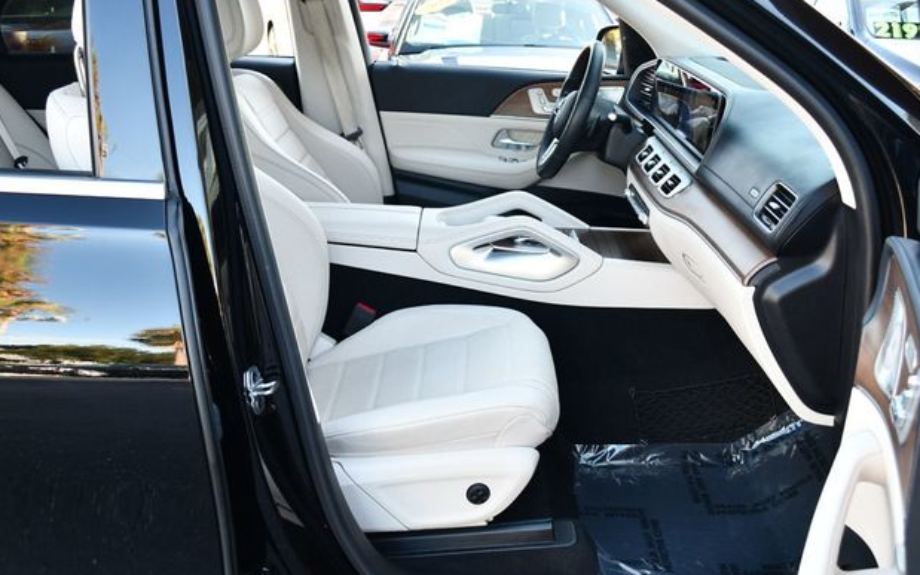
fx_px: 953
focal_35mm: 38
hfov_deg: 51.5
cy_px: 281
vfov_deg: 33.6
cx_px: 459
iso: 640
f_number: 3.5
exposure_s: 1/250
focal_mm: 18
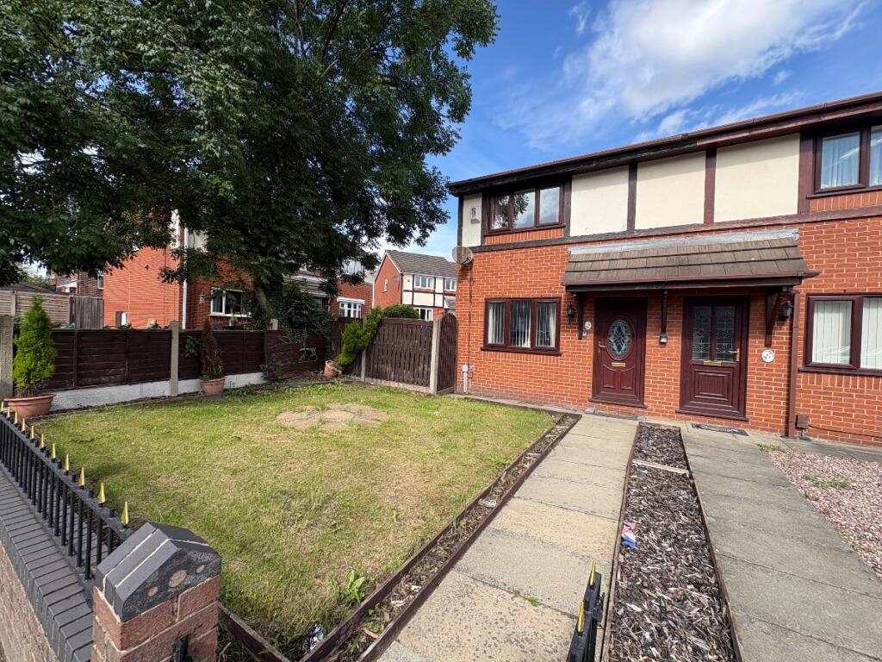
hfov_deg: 102.1
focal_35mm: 14
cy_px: 331
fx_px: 357
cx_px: 441
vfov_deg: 85.7
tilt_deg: +0.5
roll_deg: -1.4
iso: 50
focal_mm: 2.22
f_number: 2.2
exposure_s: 1/771
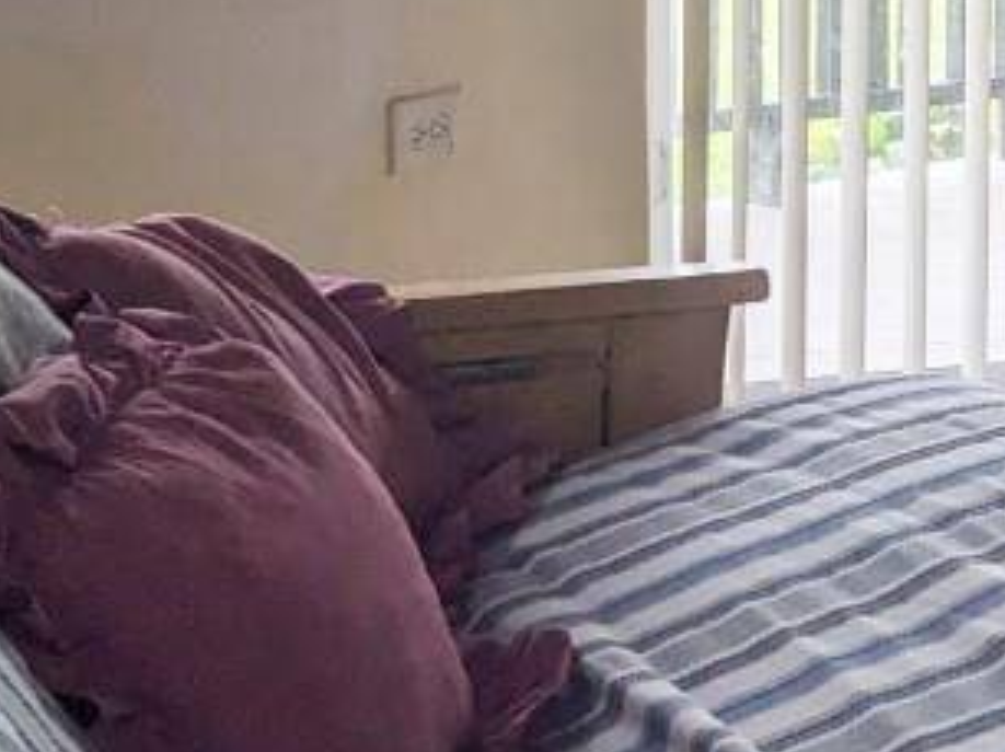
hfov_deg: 17.9
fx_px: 3075
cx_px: 1113
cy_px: -125
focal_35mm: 106
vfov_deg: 13.6
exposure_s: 1/367
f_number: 1.73
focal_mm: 4.38
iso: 53
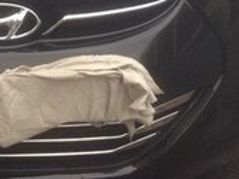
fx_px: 898
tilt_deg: -20.5
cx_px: 9
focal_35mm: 130
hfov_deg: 14.9
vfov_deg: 11.0
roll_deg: -2.0
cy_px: -85
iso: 64
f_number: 2.4
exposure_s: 1/120
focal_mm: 4.12
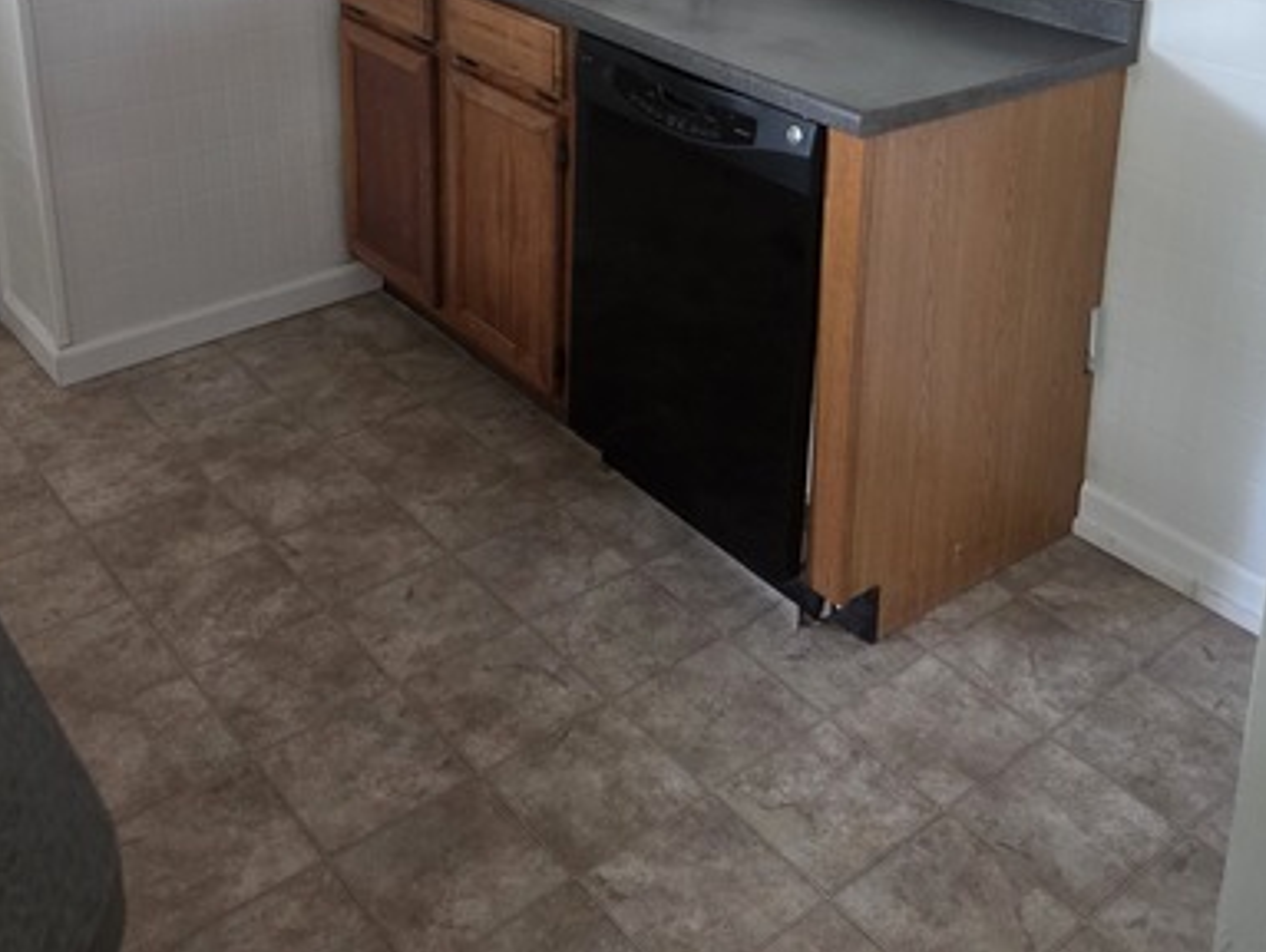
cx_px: 737
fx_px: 1464
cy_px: 101
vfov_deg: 34.1
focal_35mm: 40
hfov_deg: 46.6
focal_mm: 5.4
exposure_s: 1/120
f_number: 1.8
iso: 1600
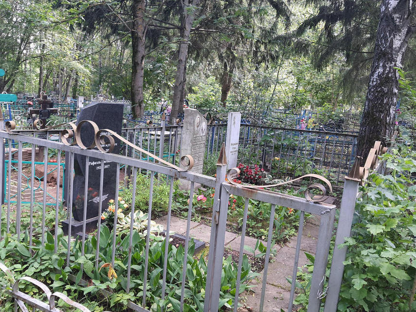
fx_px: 372
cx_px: 199
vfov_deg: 45.4
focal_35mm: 31
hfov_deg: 58.3
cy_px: 159
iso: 64
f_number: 1.7
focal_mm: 4.32
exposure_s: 1/100
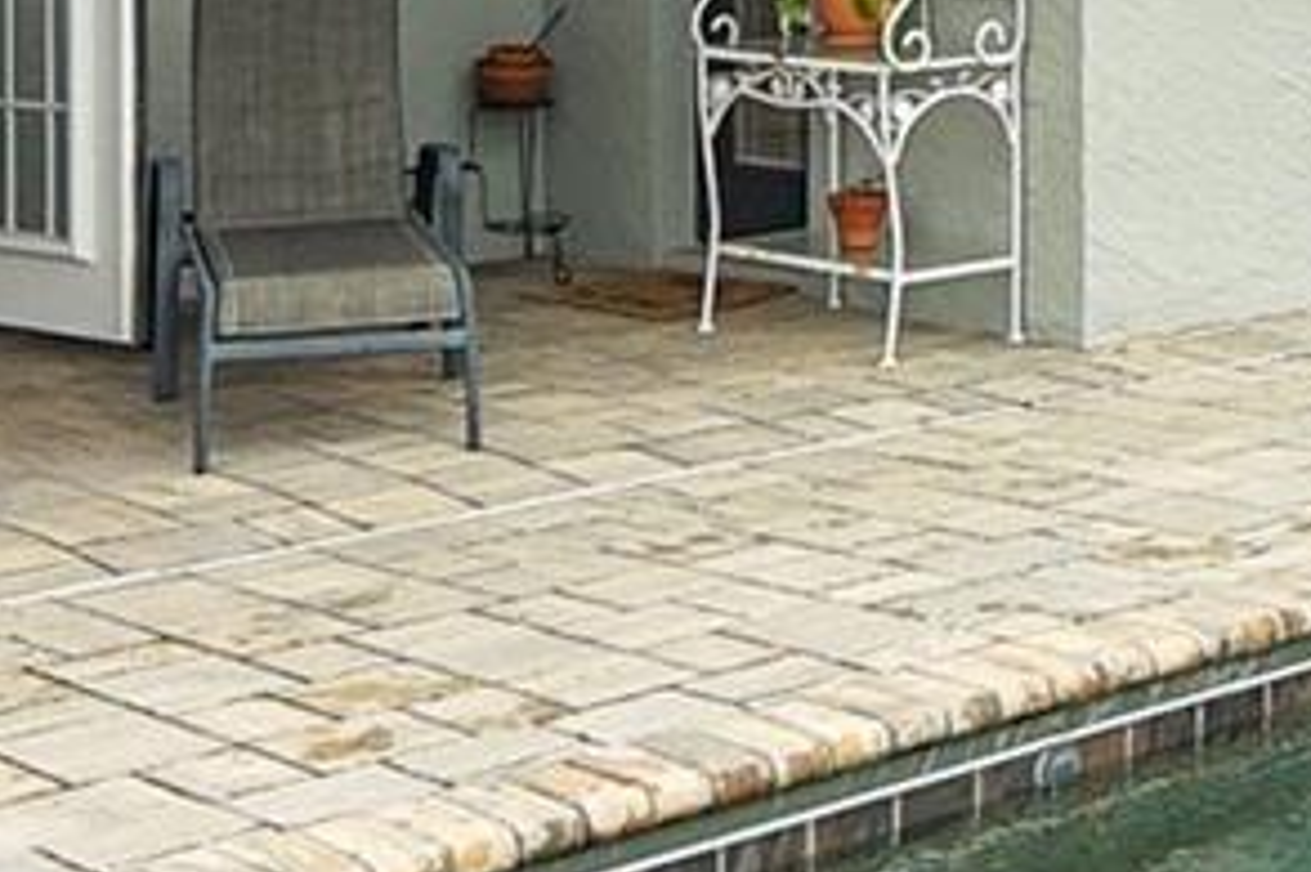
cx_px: 1486
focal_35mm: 82
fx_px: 2984
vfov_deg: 16.1
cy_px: -123
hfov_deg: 23.1
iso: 200
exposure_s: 1/80
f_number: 7.1
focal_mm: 10
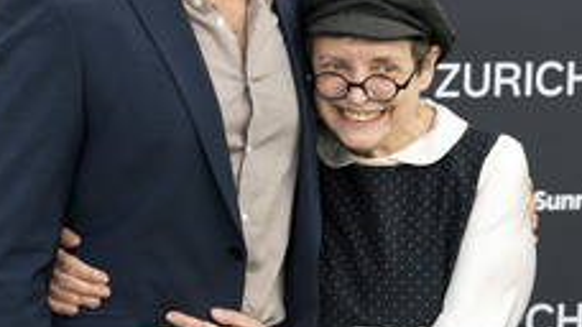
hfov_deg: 8.7
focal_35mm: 248
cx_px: 218
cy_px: 57
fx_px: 3825
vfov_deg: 4.9
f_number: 4.5
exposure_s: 1/200
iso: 400
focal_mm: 111
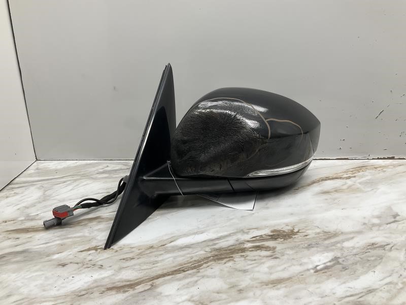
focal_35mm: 29
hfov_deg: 61.7
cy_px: 152
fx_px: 340
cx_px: 203
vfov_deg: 48.2
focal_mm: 3
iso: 25
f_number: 1.8
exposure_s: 1/397
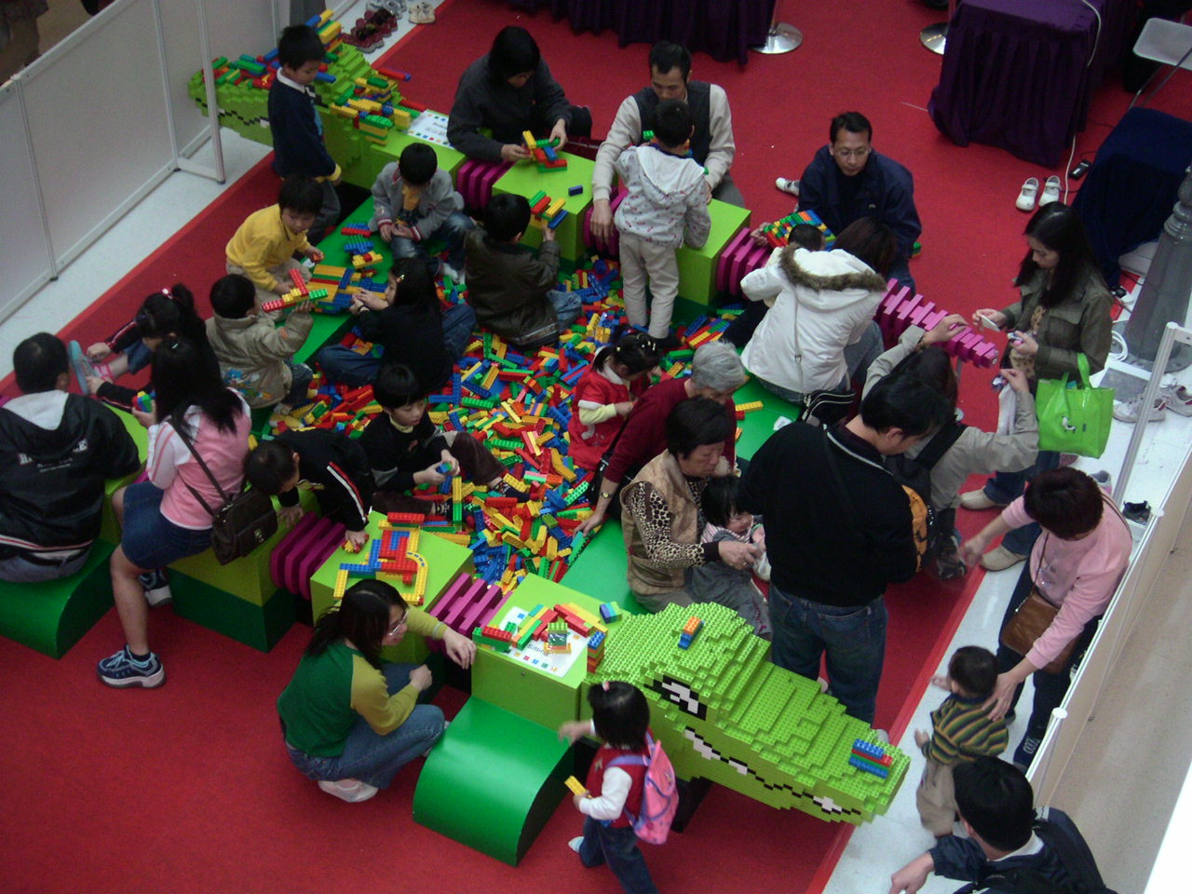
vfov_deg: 26.6
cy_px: 447
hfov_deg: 34.9
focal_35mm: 55
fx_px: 1894
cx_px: 596
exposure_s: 1/60
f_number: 3
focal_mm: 8.6
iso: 160
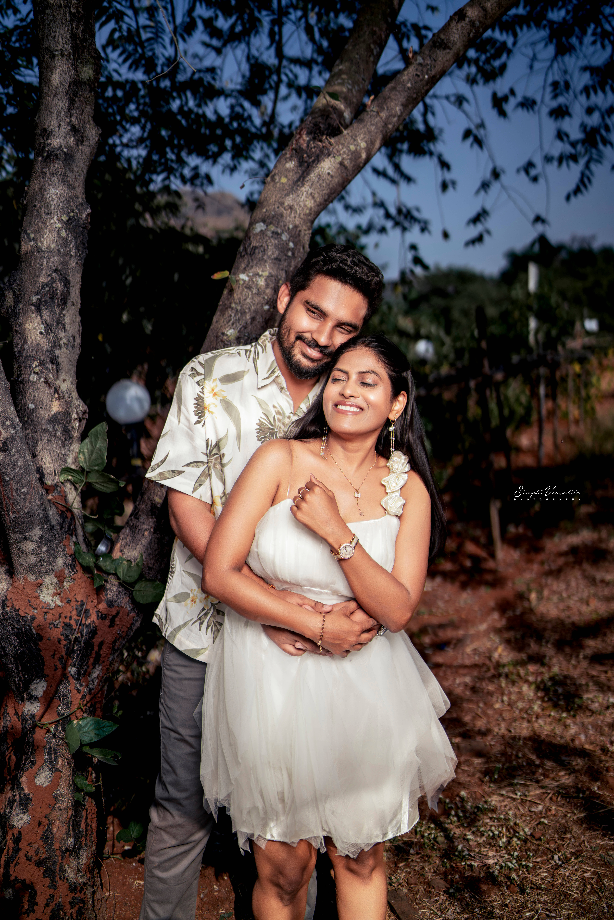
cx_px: 307
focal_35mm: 35
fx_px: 895
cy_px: 460
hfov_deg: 37.9
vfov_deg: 54.4
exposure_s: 1/8000
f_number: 1.4
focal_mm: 35
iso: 80
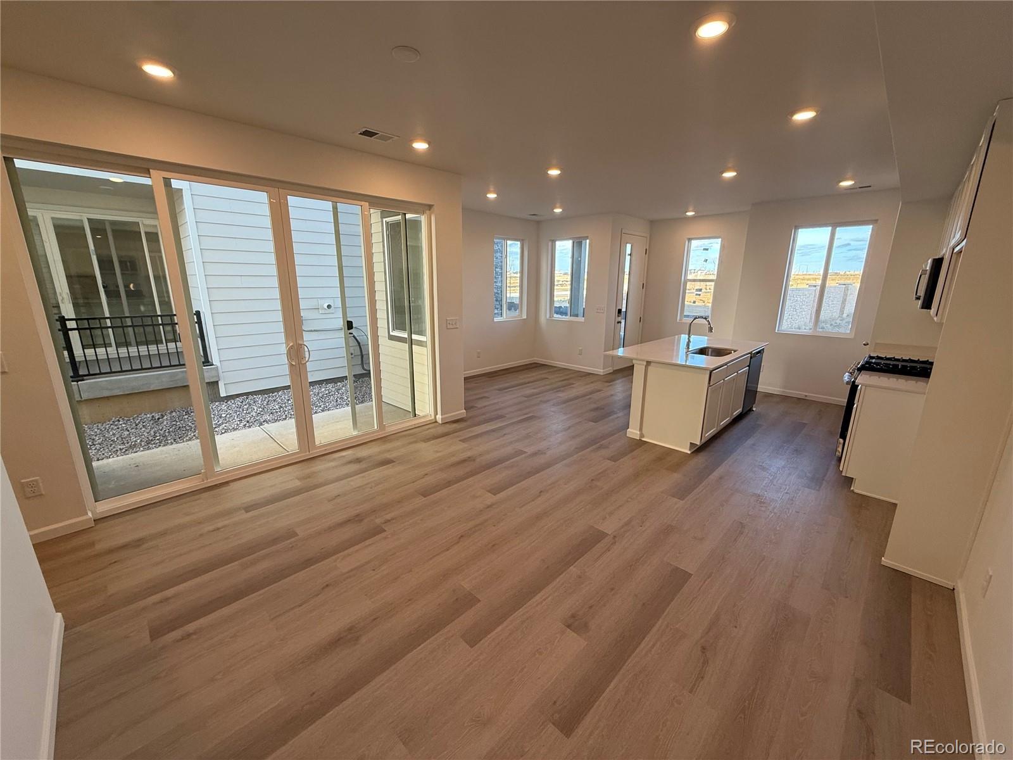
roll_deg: -0.5
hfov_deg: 102.1
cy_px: 380
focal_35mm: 14
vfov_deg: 85.7
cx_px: 506
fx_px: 410
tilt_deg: -13.0
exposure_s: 1/120
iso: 100
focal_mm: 2.22
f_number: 2.2
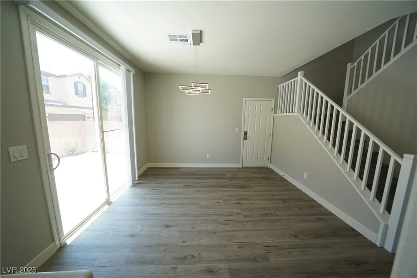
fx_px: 139
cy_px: 139
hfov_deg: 112.6
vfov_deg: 90.0
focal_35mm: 12
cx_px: 208
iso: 640
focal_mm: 12
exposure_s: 1/125
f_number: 6.3
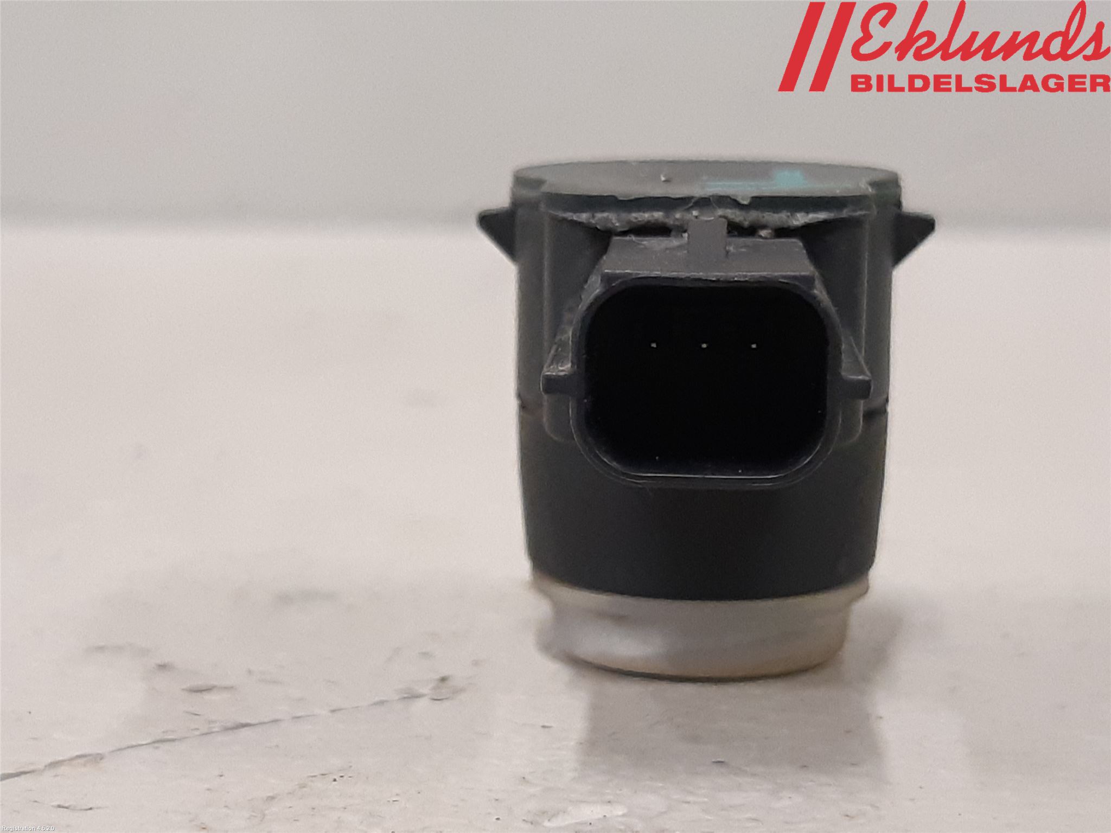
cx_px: 556
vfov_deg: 53.1
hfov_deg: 67.3
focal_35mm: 26
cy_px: 416
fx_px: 834
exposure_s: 1/50
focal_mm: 3.93
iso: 250
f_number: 1.7
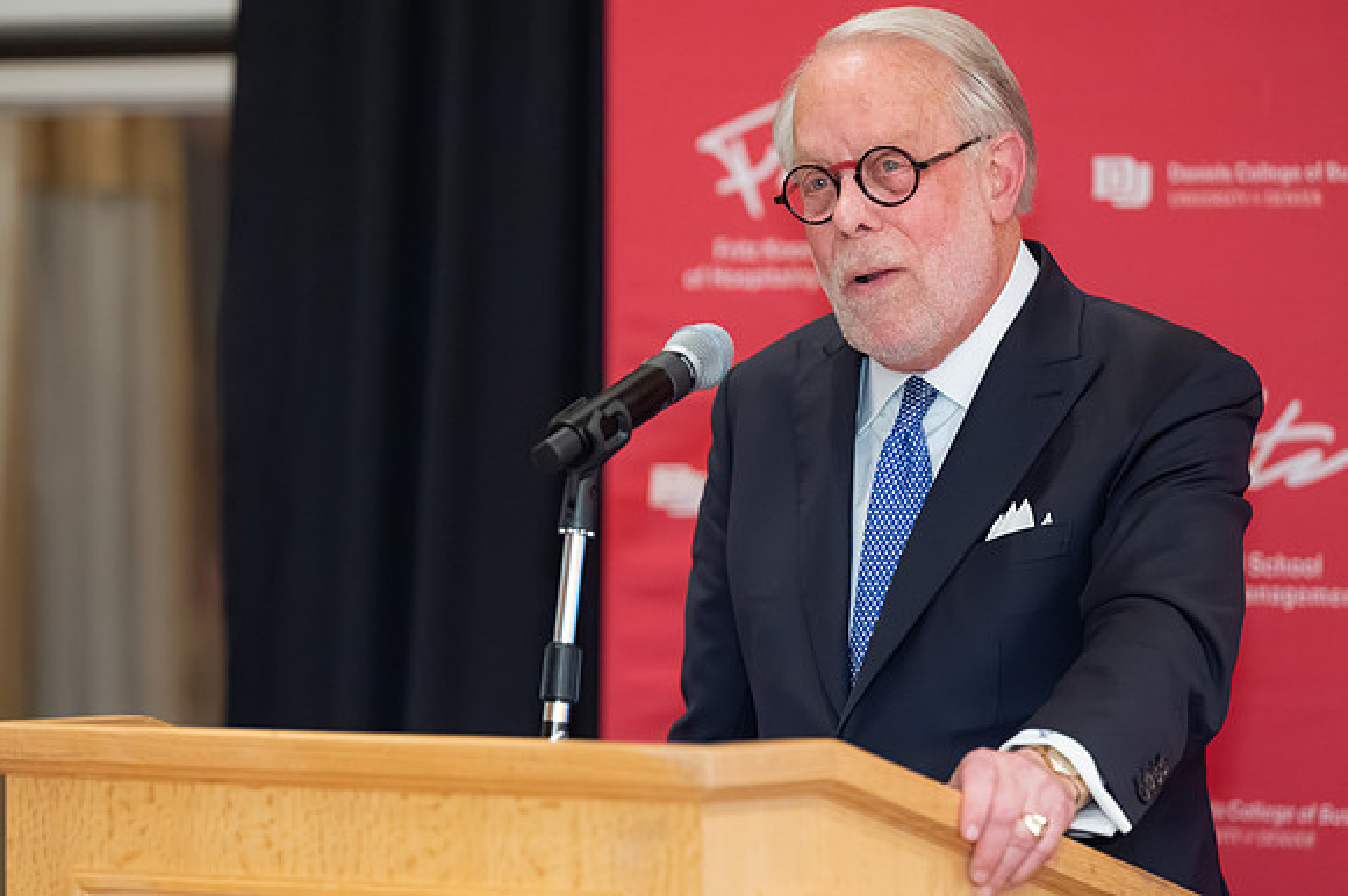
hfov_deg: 9.3
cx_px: 663
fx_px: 8291
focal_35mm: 222
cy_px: 449
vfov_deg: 6.2
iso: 8000
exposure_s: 1/100
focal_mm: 200
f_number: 3.5
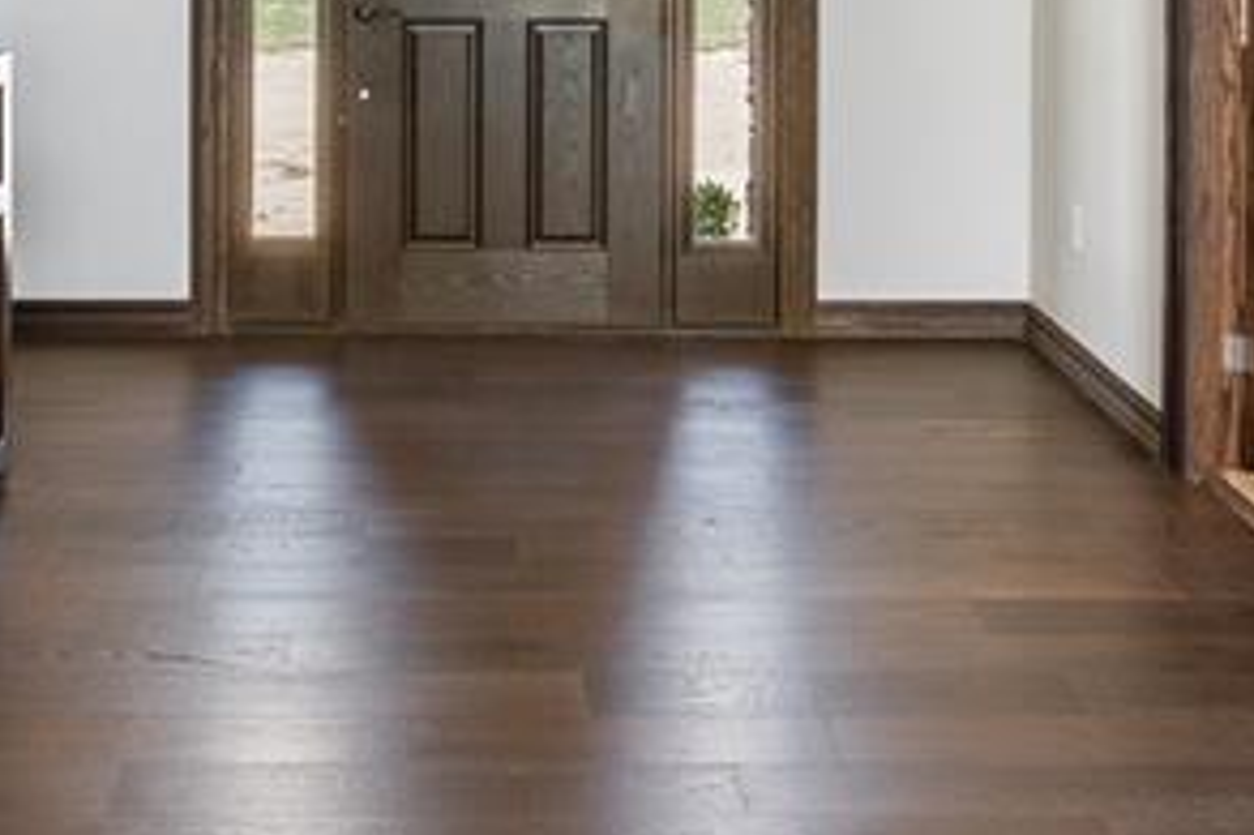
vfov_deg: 22.4
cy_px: -150
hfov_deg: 35.5
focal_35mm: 56
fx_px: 1949
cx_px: 509
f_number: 9
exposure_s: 1/4
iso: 200
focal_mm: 16
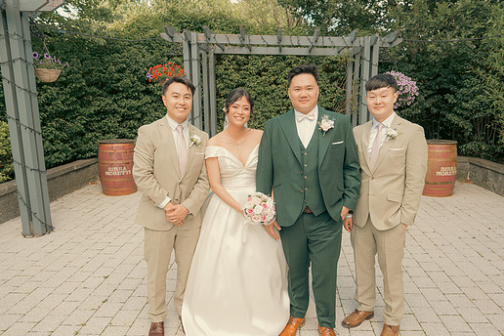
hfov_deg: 67.3
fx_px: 378
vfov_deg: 47.9
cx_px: 269
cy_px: 177
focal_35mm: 27
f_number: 3.5
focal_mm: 24
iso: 125
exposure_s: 1/250
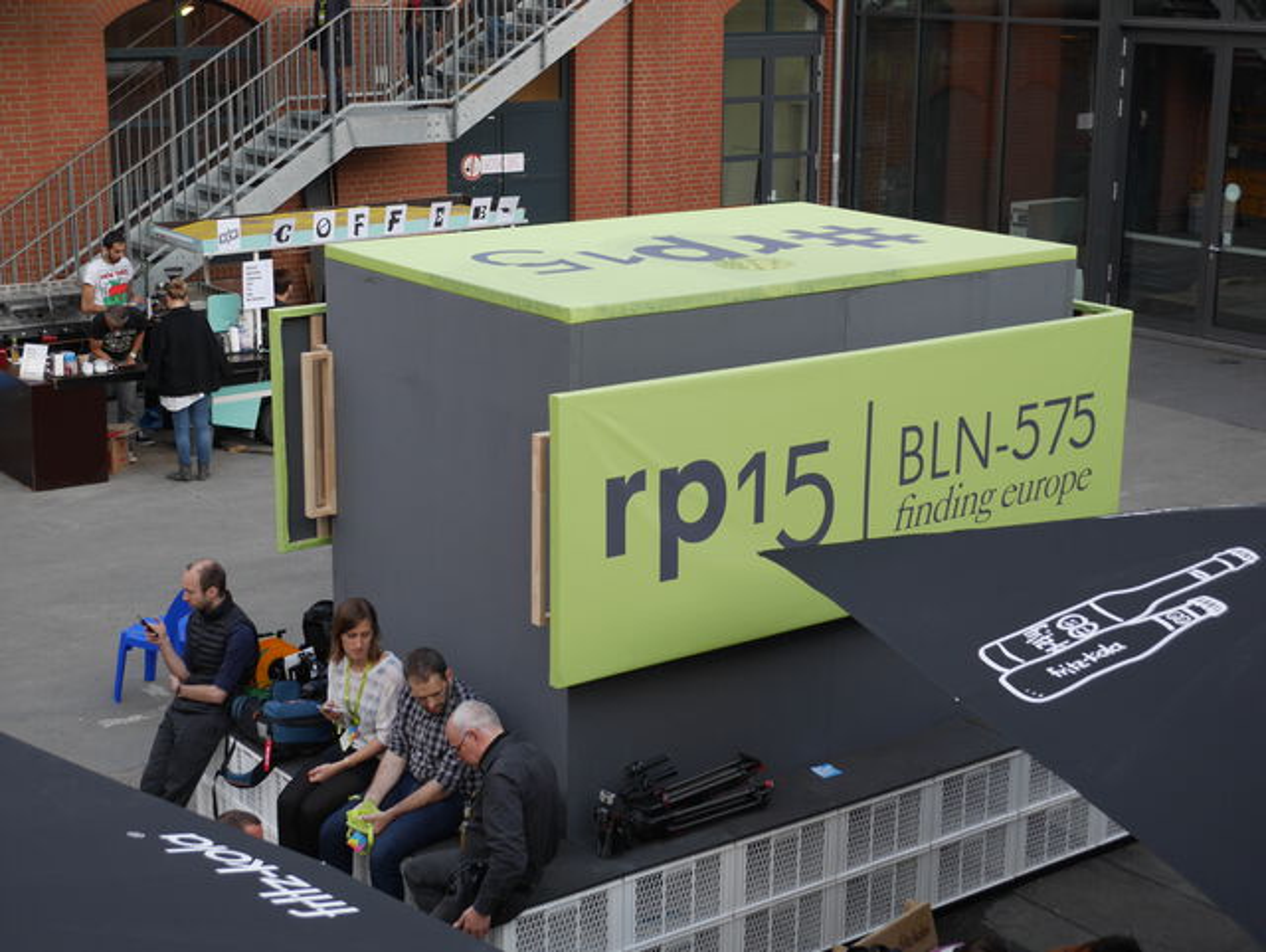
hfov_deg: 33.2
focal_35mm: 58
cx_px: 633
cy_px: 476
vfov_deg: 25.3
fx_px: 2123
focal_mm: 29
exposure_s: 1/80
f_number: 5.4
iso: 200
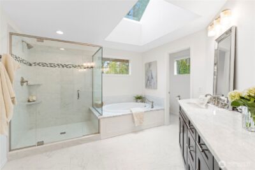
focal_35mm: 16
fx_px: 113
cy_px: 85
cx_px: 128
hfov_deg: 96.7
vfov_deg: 73.8
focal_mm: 16
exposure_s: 1/5
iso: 125
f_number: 8
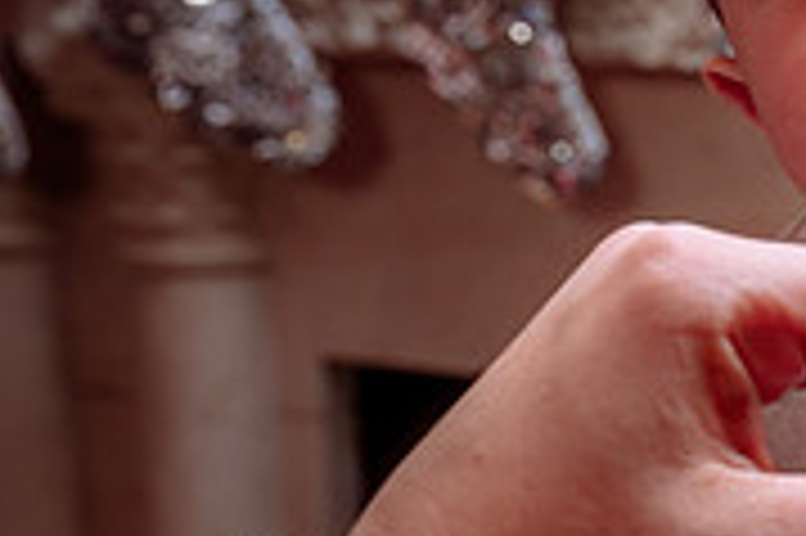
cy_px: 282
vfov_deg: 13.8
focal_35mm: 99
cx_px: 1270
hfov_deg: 18.0
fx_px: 2214
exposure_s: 1/60
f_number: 5
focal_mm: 30.5
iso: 200
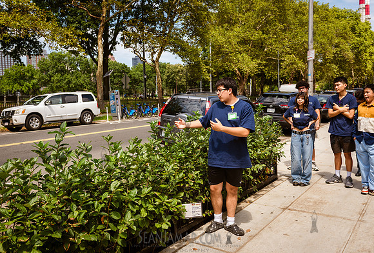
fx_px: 340
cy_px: 121
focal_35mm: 33
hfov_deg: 57.6
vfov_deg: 40.8
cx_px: 197
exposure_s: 1/800
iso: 200
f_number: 4.5
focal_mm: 31
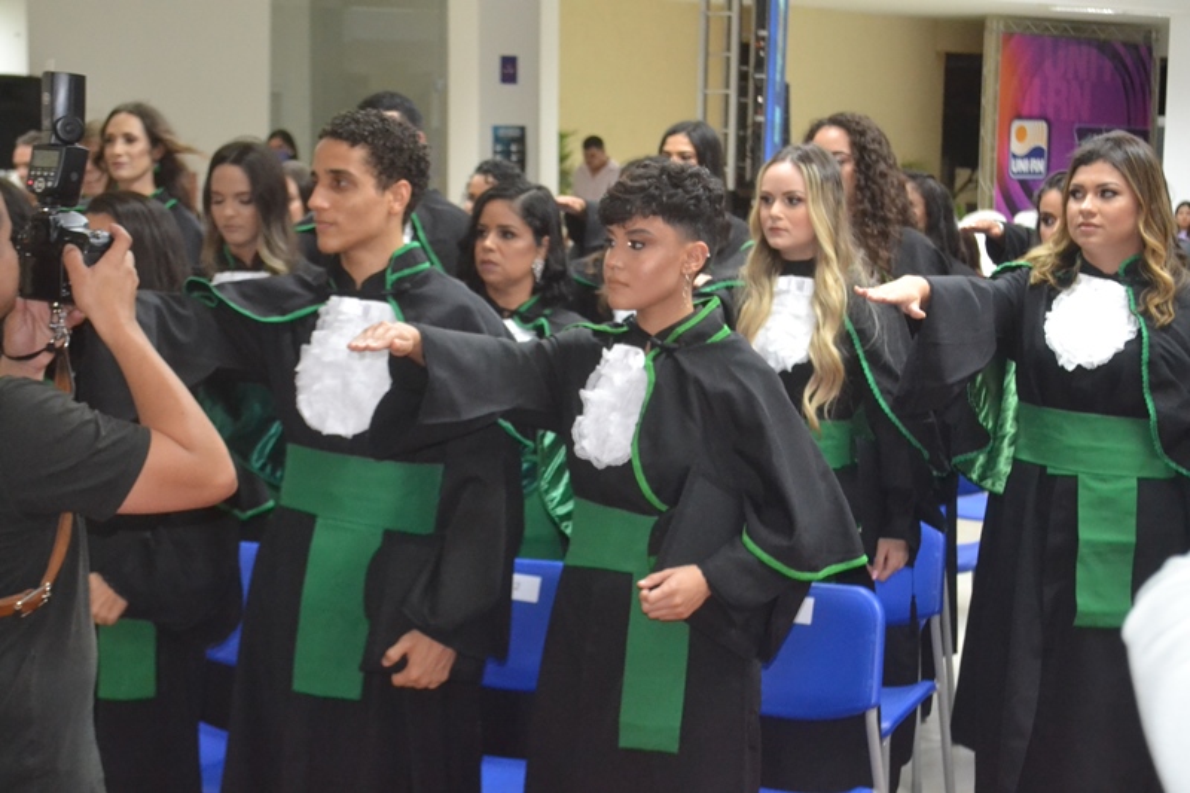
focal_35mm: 60
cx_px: 595
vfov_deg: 22.6
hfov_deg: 33.4
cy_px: 396
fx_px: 1983
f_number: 5.3
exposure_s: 1/60
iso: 3200
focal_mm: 40
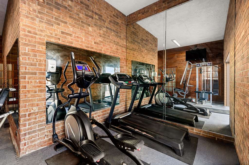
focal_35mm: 16
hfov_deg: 96.8
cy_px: 82
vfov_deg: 73.7
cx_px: 124
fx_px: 111
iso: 320
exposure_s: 1/3.33
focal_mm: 16
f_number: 8
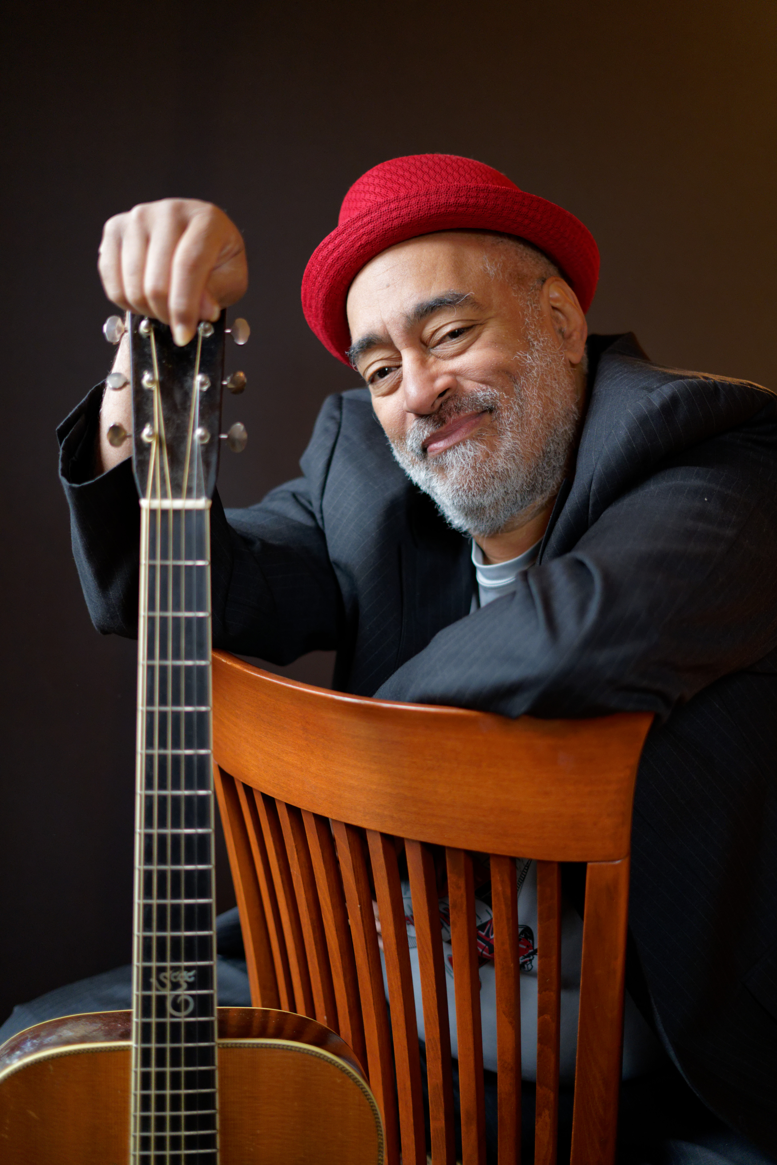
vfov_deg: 39.6
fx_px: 1619
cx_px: 388
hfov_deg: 27.0
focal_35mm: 50
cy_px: 582
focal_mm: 50
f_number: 1.8
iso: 1000
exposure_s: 1/125
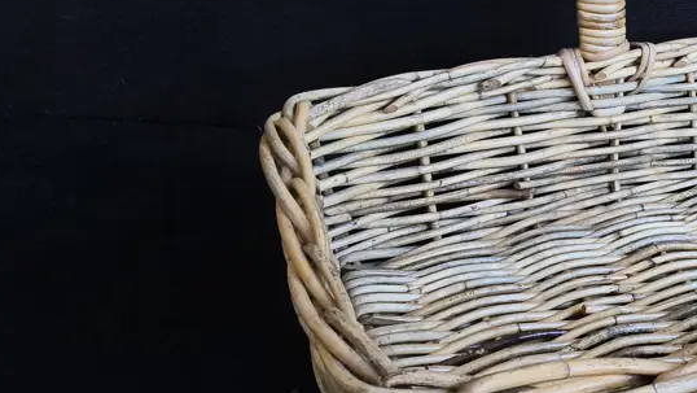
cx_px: 657
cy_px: 147
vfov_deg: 21.4
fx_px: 1035
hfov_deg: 34.6
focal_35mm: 56
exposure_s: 1/100
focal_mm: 2.87
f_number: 2
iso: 160
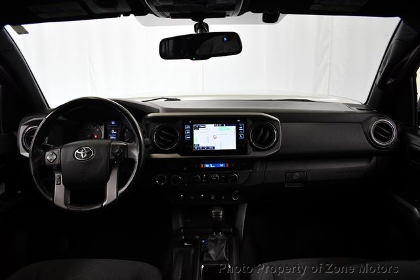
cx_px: 210
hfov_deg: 67.4
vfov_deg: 47.9
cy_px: 140
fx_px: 315
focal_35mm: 27
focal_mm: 18
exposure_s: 1/125
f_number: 3.5
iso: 1800
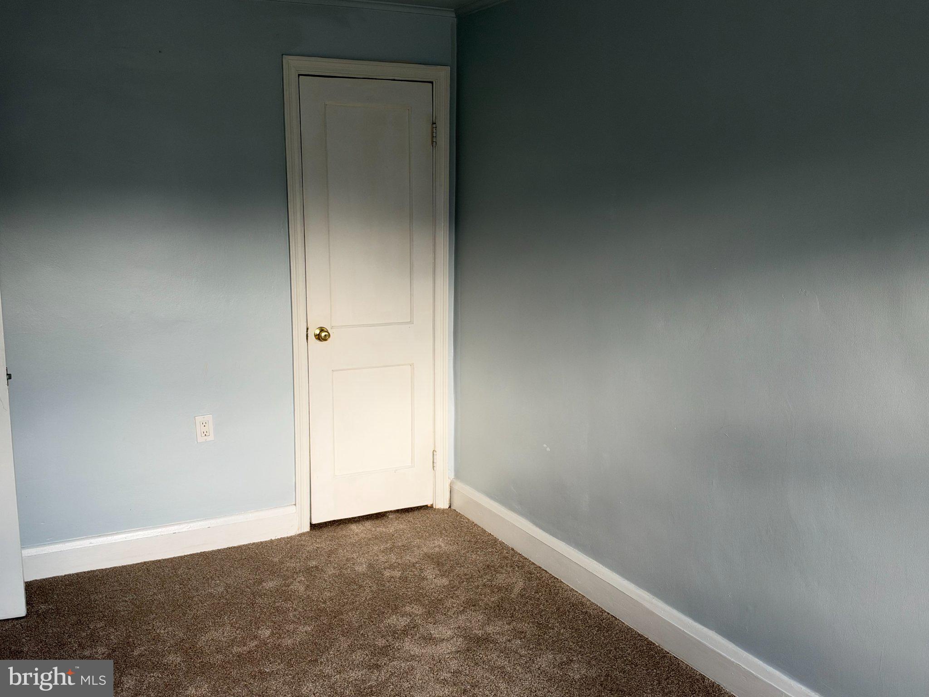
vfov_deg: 41.8
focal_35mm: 34
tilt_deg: -8.6
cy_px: 348
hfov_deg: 54.0
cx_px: 464
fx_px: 912
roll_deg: +0.1
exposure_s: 1/121
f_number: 1.8
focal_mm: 6.93
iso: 160
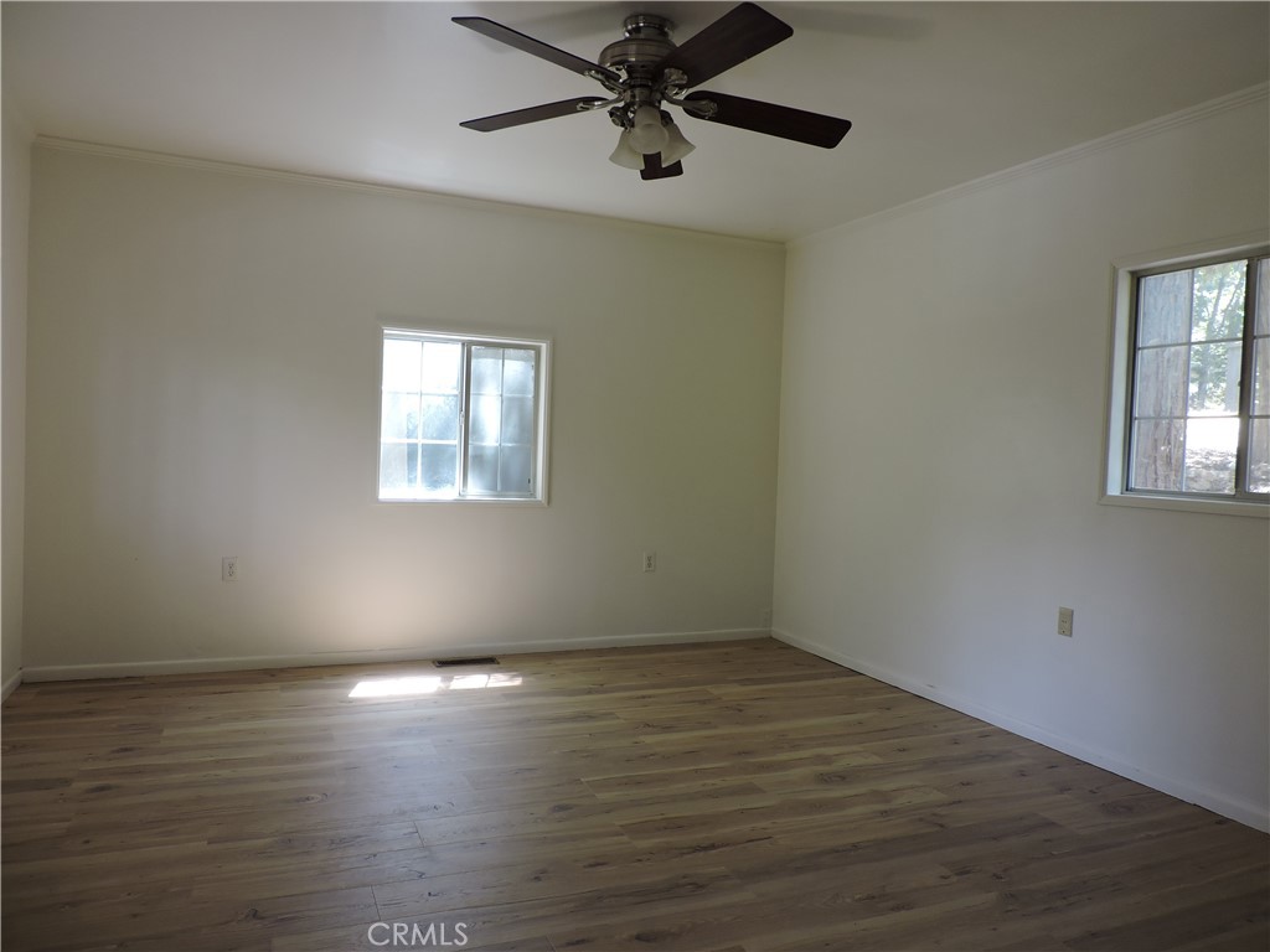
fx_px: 881
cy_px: 476
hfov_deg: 71.6
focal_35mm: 24
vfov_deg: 56.8
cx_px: 635
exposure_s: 1/30
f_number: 3
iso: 125
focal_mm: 4.3
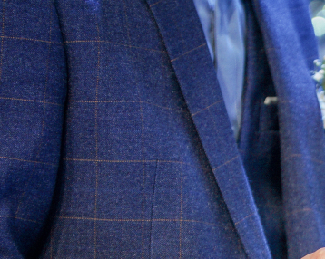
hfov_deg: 6.8
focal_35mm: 282
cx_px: 449
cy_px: 278
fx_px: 2711
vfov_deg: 5.5
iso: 250
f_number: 2.8
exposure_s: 1/350
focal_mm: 70
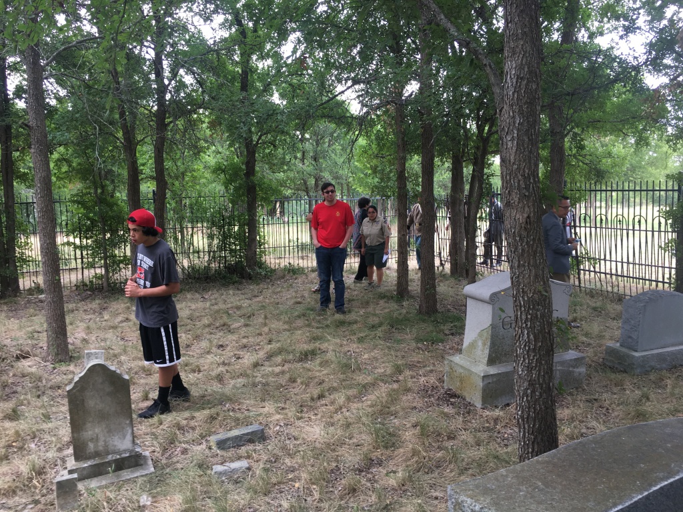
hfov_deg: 61.7
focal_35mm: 29
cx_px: 342
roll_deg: +0.5
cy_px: 256
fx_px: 572
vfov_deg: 48.2
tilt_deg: -8.3
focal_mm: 4.15
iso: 32
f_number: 2.2
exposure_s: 1/60
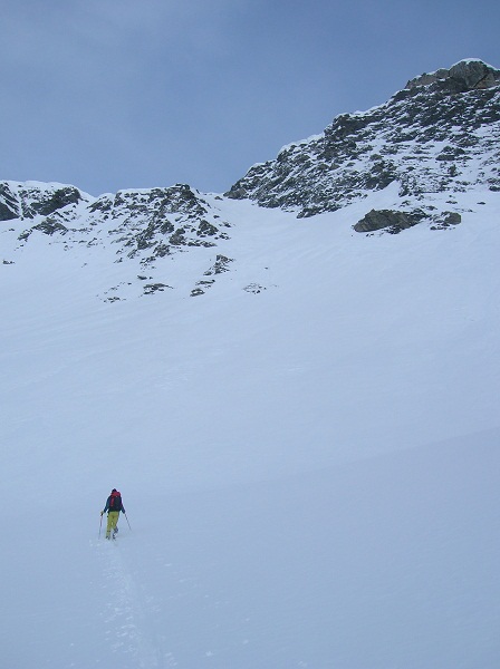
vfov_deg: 54.0
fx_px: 657
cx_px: 250
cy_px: 334
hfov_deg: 41.7
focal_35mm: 34
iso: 50
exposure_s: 1/704
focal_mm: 5.7
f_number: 4.9
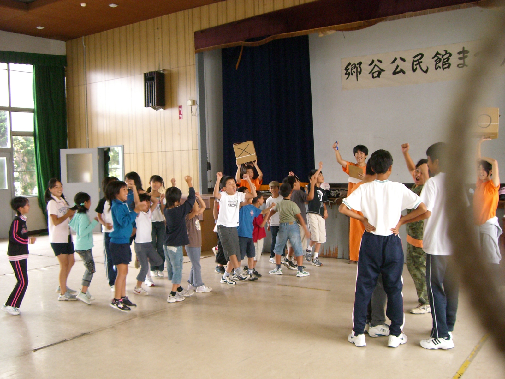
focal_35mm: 38
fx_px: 554
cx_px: 252
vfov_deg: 37.7
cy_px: 190
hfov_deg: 49.0
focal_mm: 6.2
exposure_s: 1/60
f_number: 2.7
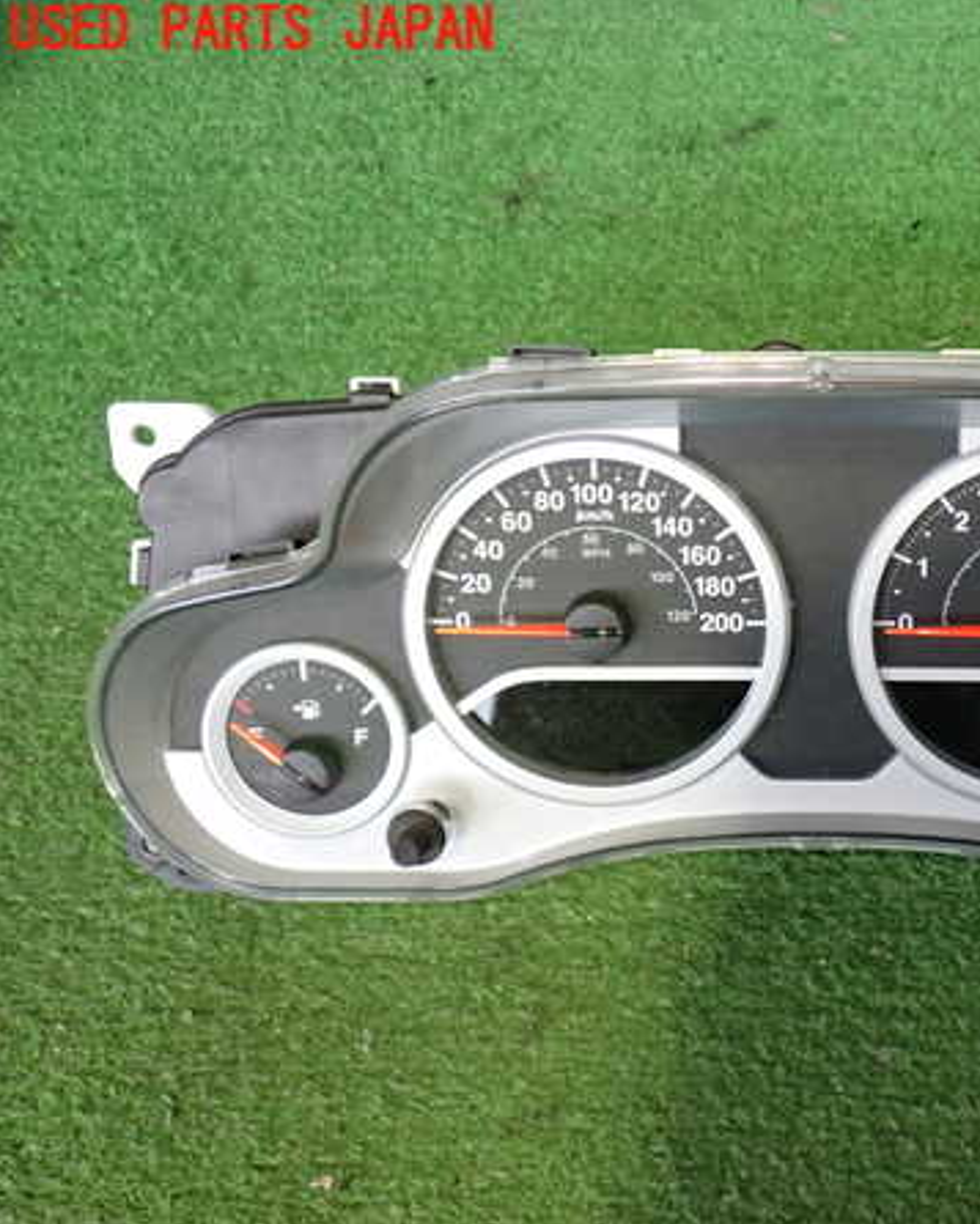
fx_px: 1522
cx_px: 818
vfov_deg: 43.8
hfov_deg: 34.3
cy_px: 615
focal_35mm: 42
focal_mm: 5.79
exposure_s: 1/30
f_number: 2.4
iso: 400
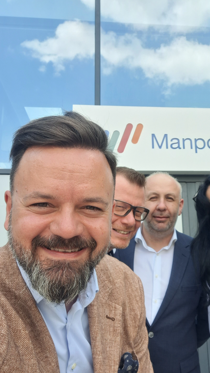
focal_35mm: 38
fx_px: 376
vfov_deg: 52.6
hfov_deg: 30.7
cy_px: 212
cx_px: 155
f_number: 2.2
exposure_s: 1/303
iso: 50
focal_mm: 3.72
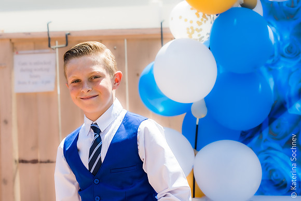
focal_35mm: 104
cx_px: 144
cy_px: 96
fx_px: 871
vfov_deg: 13.2
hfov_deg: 19.6
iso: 160
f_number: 7.1
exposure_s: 1/160
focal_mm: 100
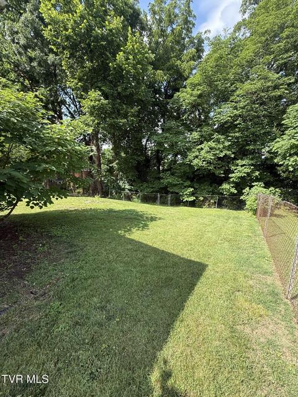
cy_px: 198
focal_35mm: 14
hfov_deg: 85.7
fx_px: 161
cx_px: 149
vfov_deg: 102.1
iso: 50
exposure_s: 1/398
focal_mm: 2.22
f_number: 2.2
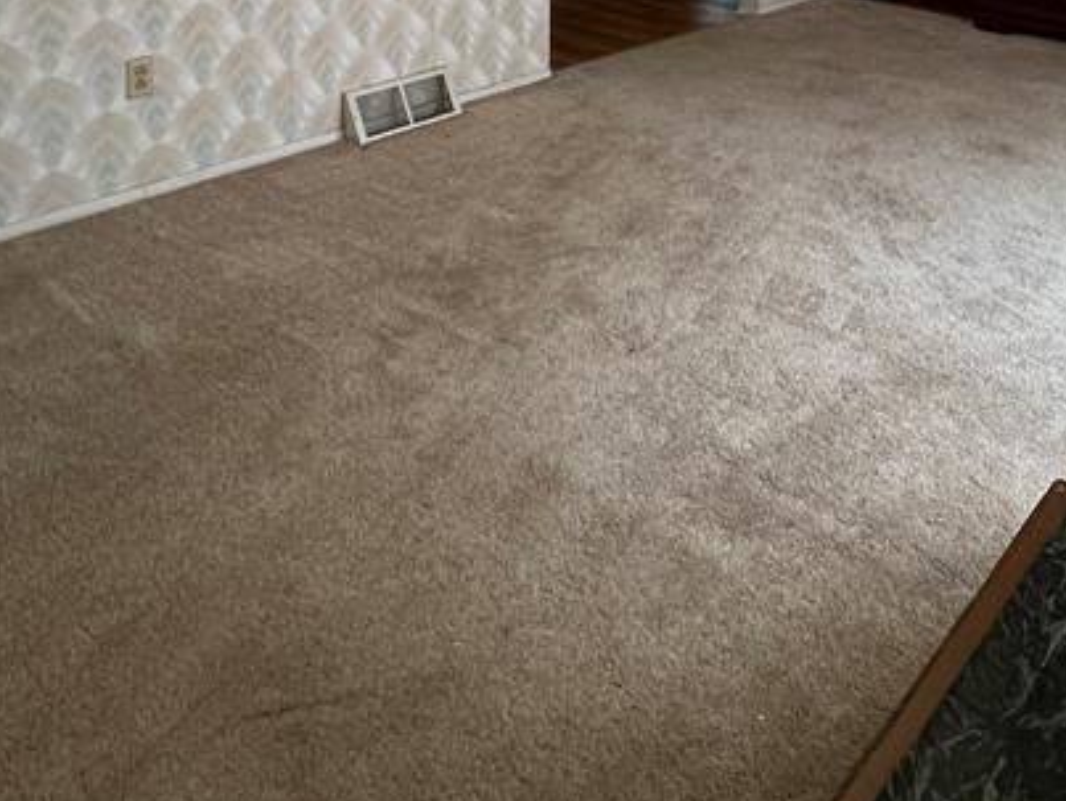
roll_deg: -2.1
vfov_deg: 33.9
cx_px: 833
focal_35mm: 33
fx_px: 1017
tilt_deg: -4.3
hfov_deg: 52.2
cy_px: -180
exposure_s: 1/120
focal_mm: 1.57
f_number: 1.8
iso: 250
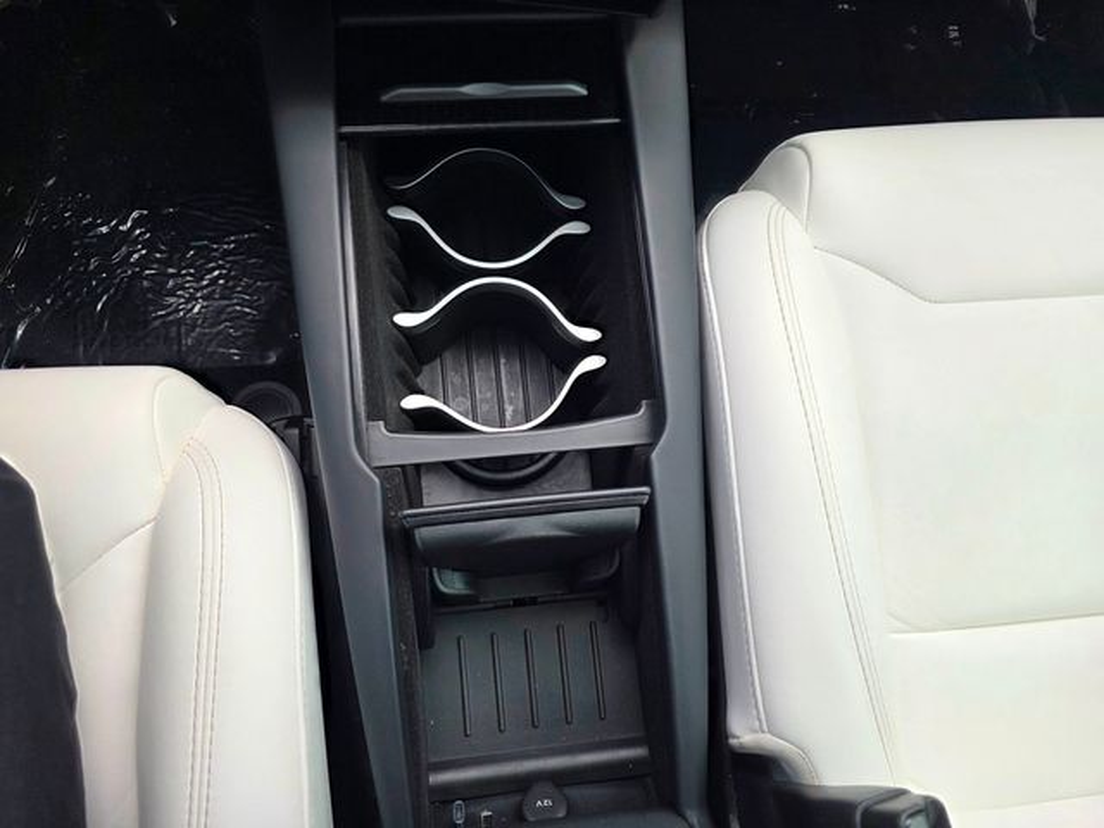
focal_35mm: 23
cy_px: 414
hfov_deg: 73.9
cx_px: 552
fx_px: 734
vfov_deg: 58.9
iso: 32
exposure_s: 1/359
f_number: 1.7
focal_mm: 6.3
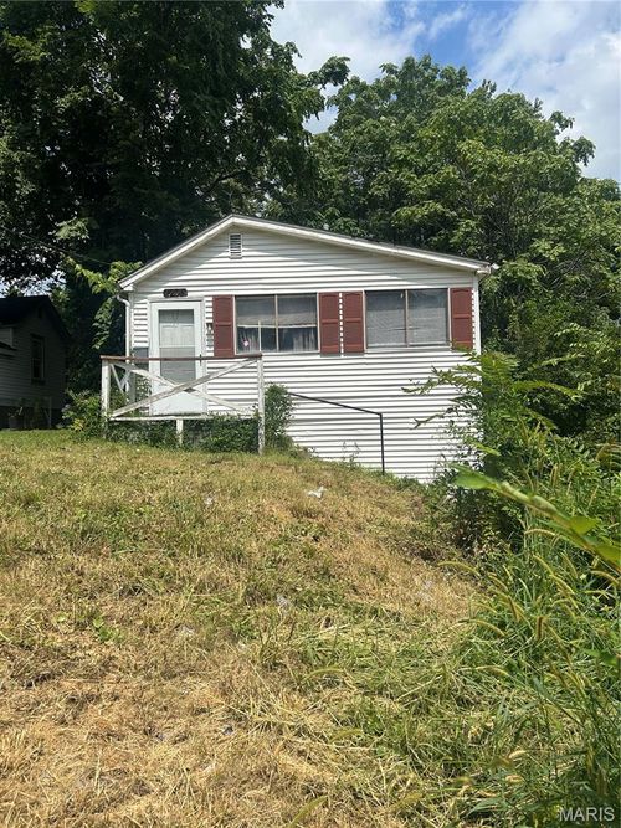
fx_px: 622
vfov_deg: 67.3
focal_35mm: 26
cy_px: 414
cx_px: 310
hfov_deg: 53.0
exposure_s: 1/6579
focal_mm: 5.7
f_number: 1.5
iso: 50
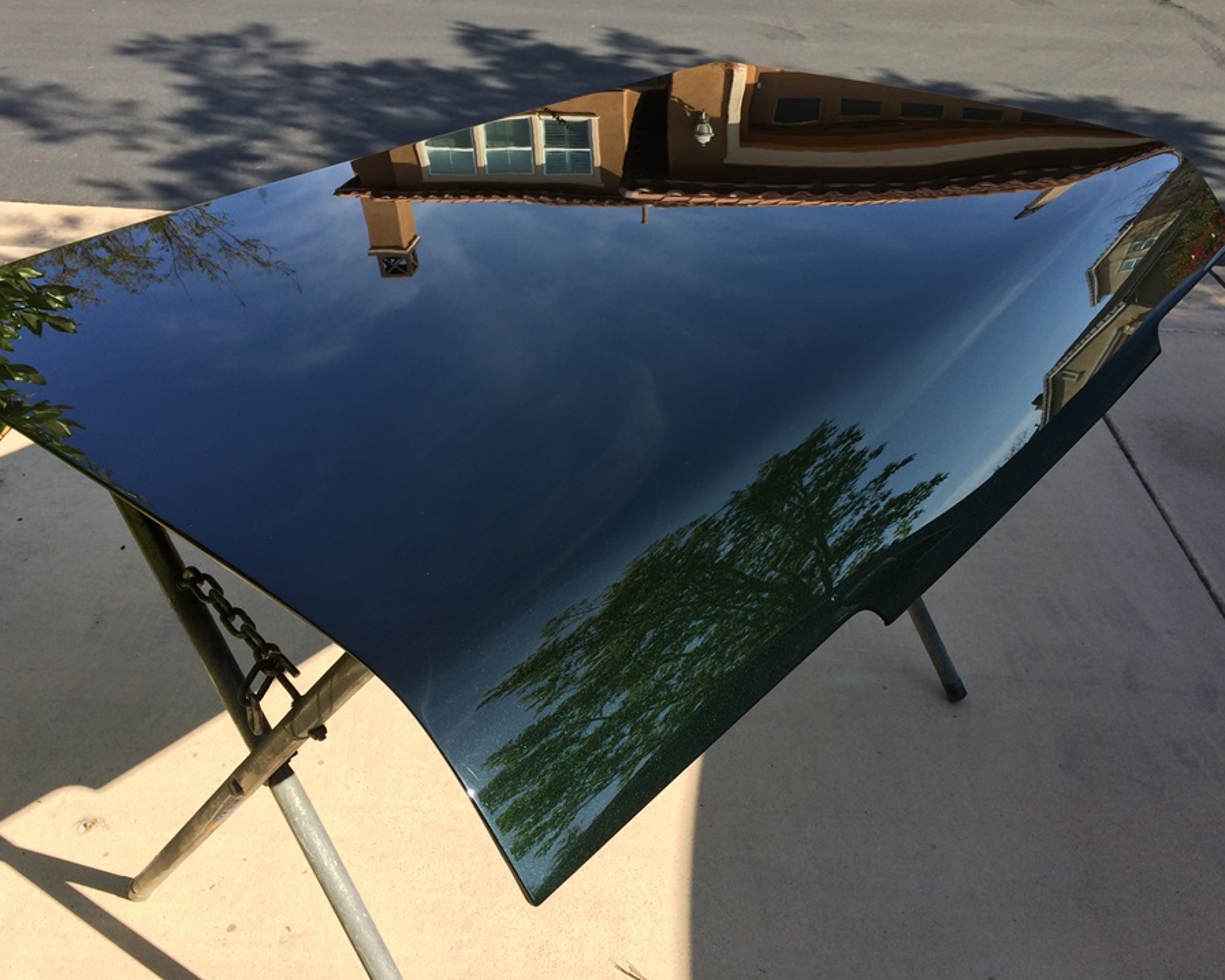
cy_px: 480
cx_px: 591
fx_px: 1160
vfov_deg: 45.8
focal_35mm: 32
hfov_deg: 55.6
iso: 32
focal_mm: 4.12
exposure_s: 1/760
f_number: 2.2
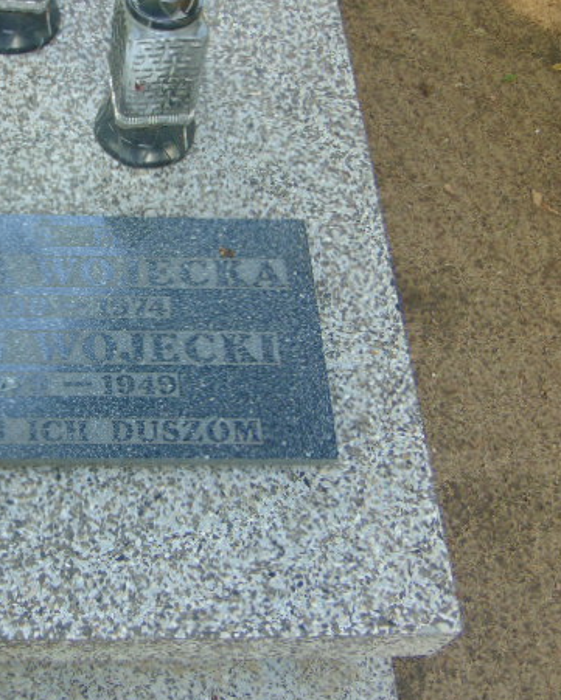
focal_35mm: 54
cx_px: 95
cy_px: 348
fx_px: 1120
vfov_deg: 34.7
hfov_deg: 27.4
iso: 80
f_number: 3.3
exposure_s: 1/50
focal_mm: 6.9
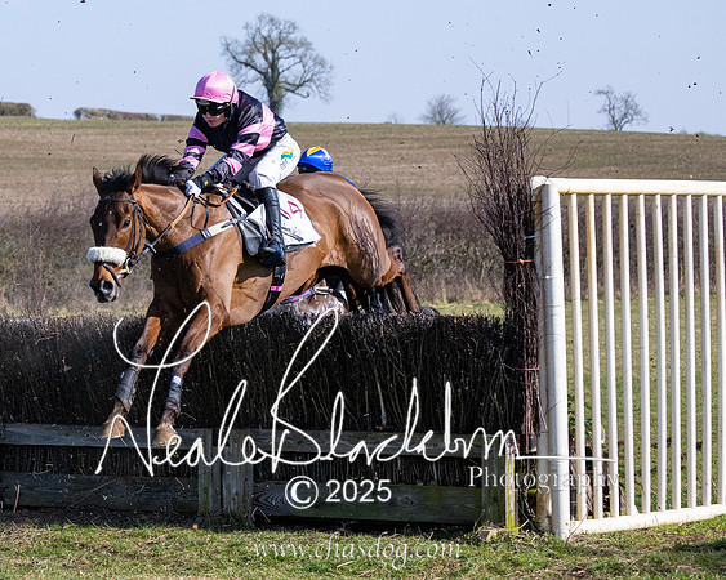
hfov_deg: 12.5
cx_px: -107
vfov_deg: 10.2
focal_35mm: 151
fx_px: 3236
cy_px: 338
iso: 200
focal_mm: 70
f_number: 4
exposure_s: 1/2500
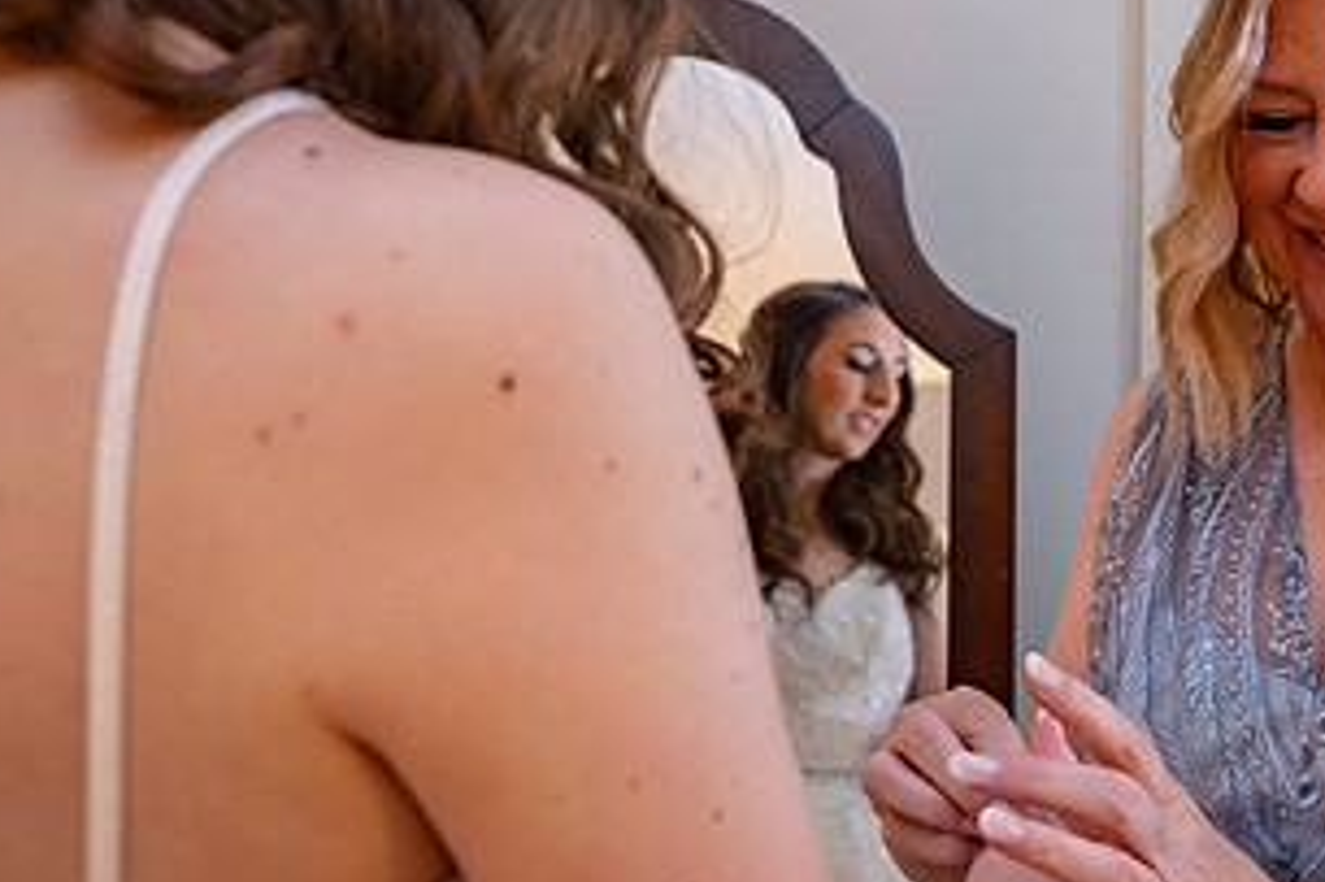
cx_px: 1051
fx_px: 2170
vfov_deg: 22.9
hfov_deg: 33.0
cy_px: 348
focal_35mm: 59
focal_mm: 31
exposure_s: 1/160
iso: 1000
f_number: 5
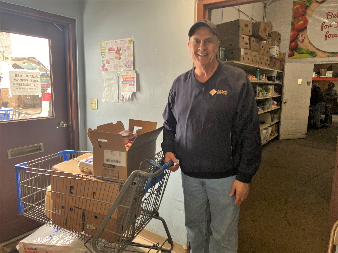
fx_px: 254
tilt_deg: -6.8
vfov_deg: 53.1
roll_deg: -1.6
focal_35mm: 26
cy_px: 126
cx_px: 169
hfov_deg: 67.3
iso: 32
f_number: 1.8
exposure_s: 1/120
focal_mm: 4.25
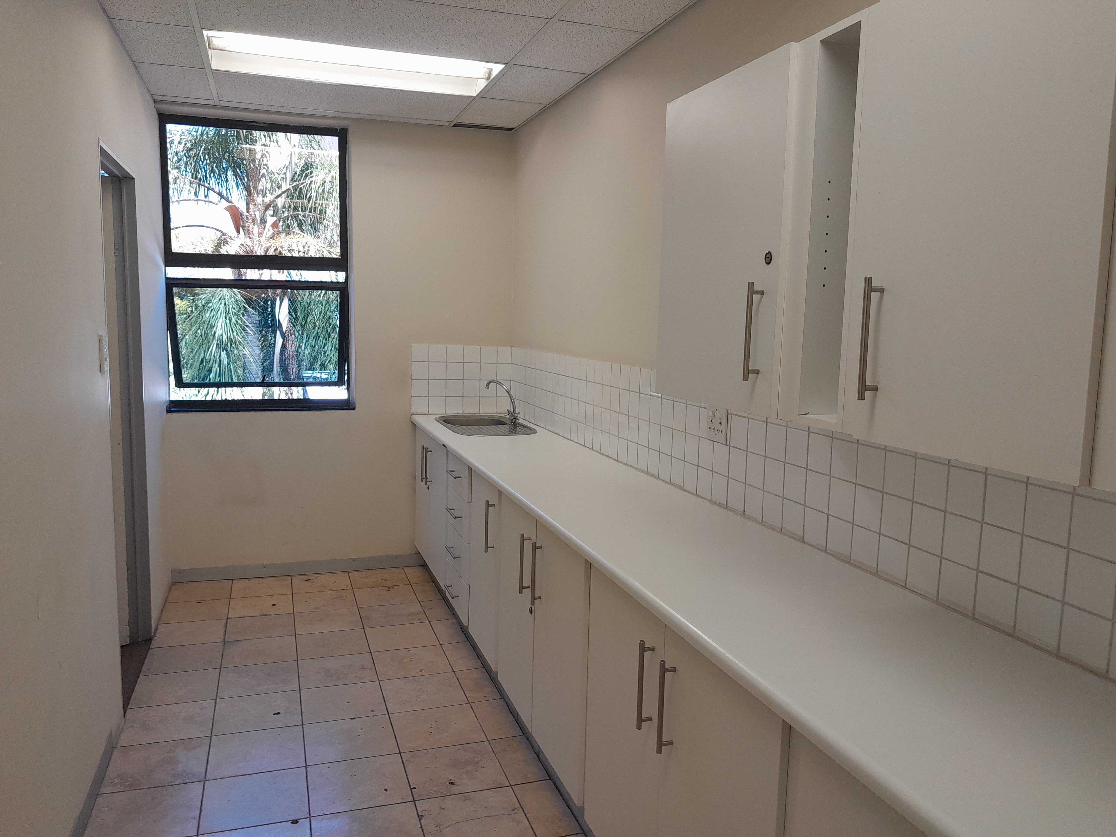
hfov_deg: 65.3
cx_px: 558
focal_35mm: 27
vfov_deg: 51.4
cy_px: 418
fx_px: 870
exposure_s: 1/50
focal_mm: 4
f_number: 1.8
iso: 64
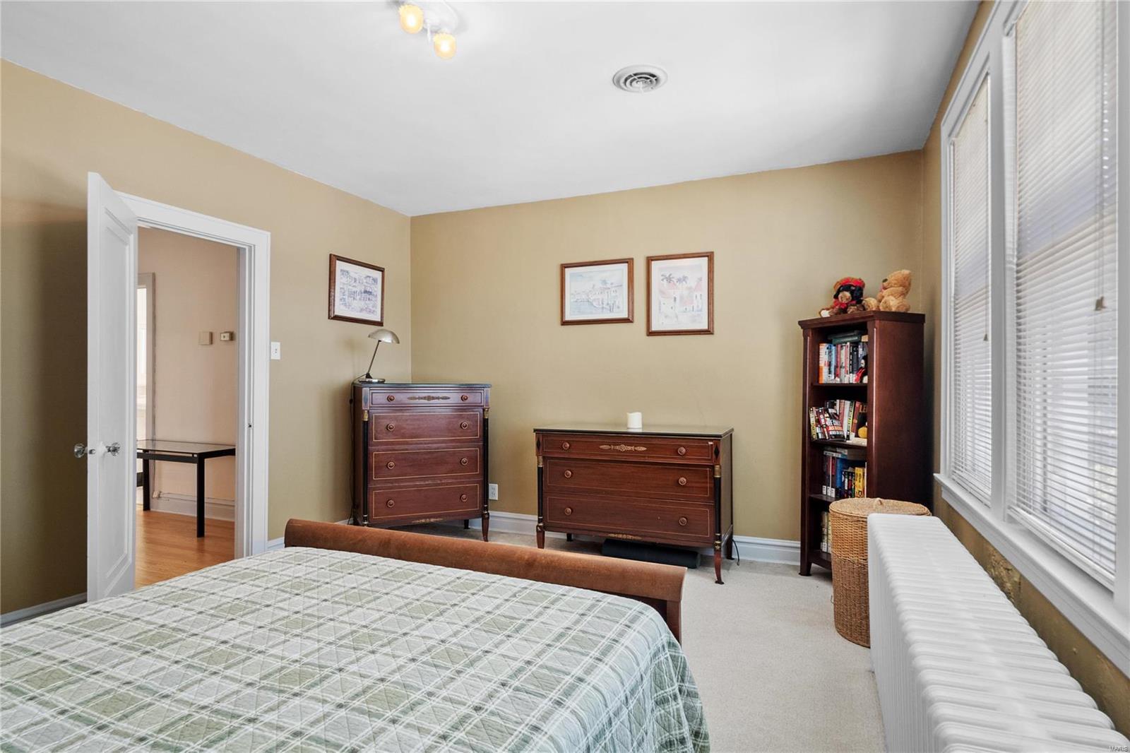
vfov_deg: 61.9
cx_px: 565
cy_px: 376
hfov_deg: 84.0
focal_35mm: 20
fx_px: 628
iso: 400
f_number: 8
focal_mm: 10
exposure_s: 1/4
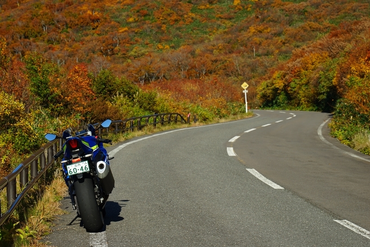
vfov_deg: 13.1
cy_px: 124
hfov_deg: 19.4
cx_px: 185
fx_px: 1079
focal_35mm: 105
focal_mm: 105
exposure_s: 1/200
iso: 100
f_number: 9
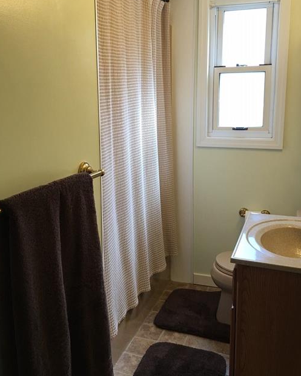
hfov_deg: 42.2
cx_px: 149
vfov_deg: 51.5
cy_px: 175
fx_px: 390
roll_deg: -0.1
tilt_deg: -9.6
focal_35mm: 35
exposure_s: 1/30
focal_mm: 4.15
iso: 32
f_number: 2.2
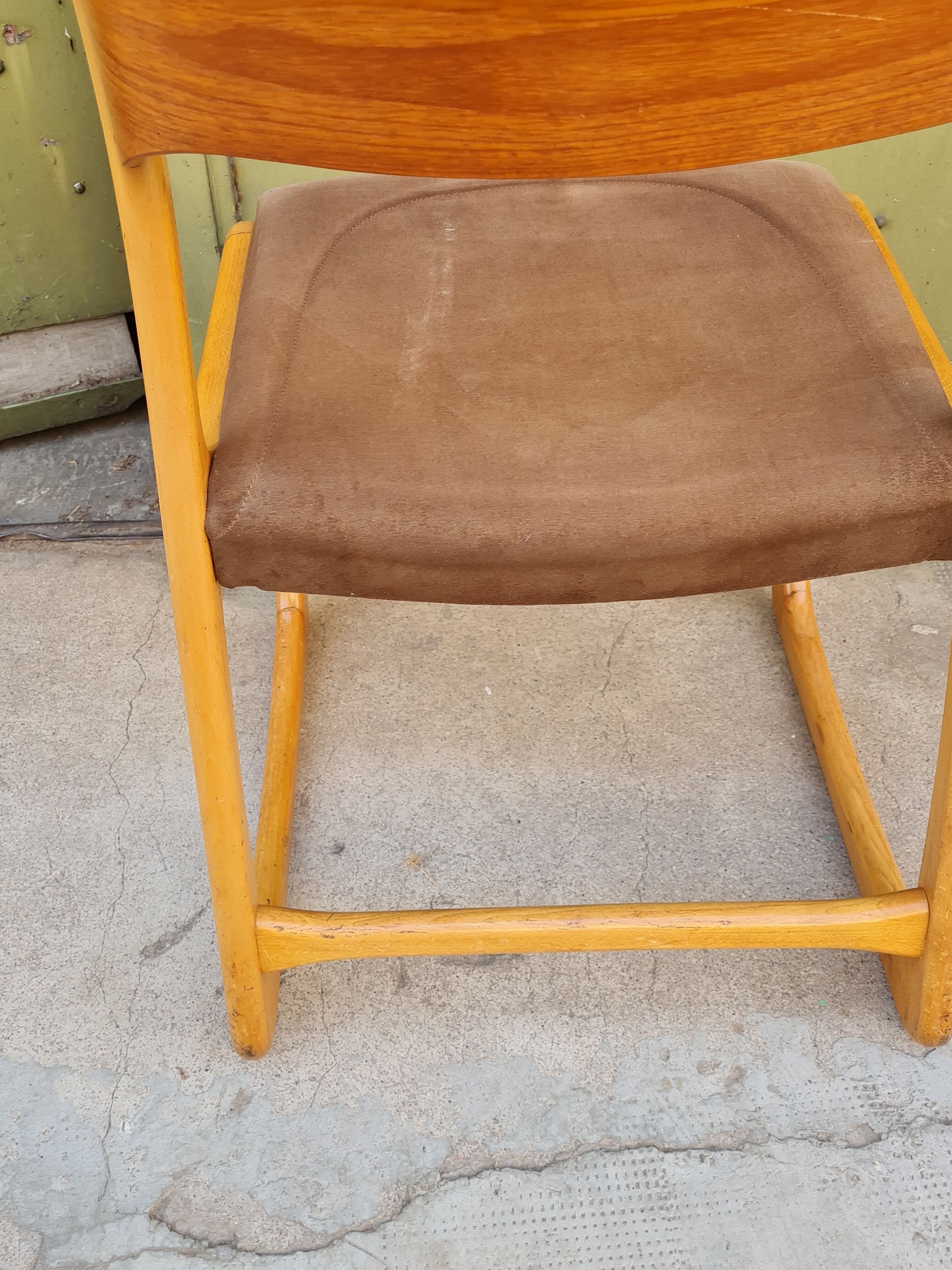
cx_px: 415
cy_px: 422
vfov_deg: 48.2
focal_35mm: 38
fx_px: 1394
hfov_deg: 37.7
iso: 50
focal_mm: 5.4
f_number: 1.8
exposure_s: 1/142
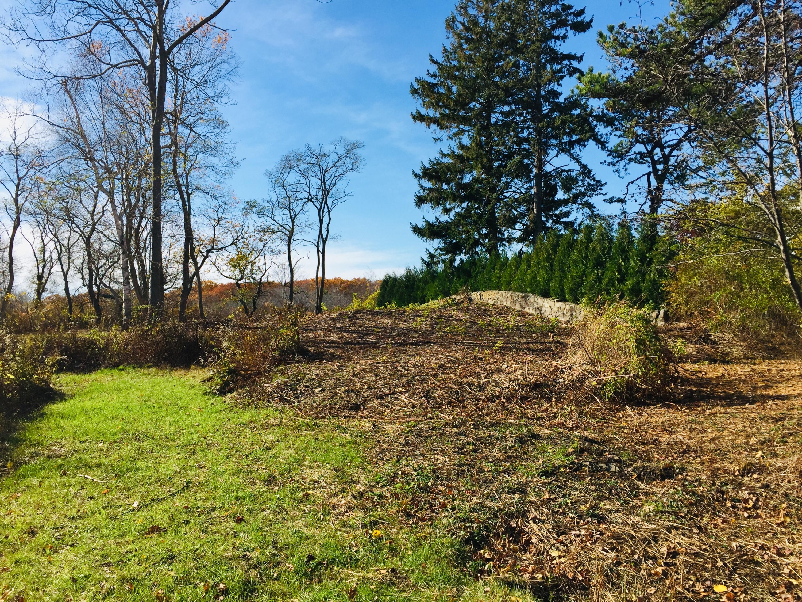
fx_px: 672
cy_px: 301
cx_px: 401
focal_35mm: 29
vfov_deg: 48.2
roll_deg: +1.3
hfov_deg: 61.7
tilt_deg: +5.7
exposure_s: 1/1980
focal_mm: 4.15
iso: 32
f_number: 2.2
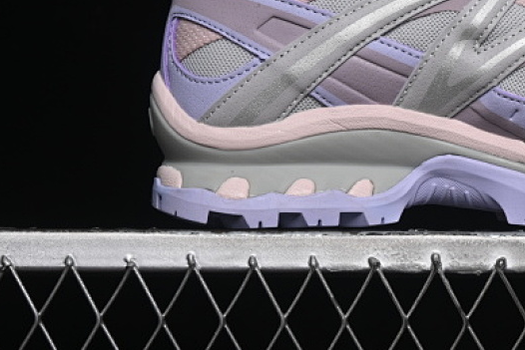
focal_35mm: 154
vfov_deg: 8.9
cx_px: 496
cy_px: 11
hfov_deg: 13.2
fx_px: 2246
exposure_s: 1/60
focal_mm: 50
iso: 160
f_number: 7.1
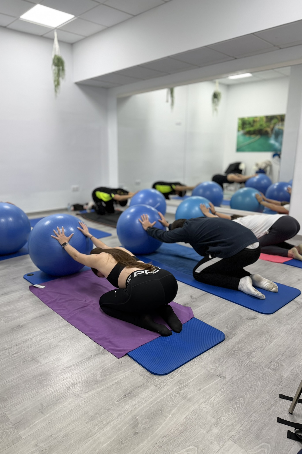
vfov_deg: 71.5
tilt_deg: -13.8
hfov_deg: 51.2
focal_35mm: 25
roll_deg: -0.1
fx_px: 315
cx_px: 138
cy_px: 227
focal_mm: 6.76
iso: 200
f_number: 1.78
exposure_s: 1/50
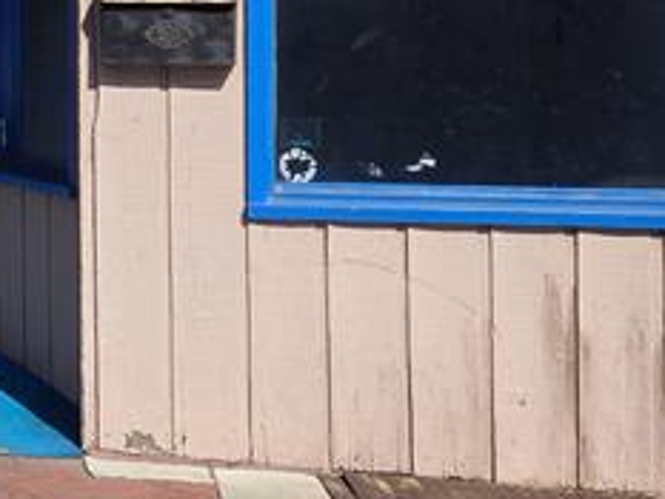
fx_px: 1941
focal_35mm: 101
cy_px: -46
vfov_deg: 14.3
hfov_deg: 17.1
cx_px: -402
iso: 32
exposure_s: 1/2921
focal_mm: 5.4
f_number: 1.8
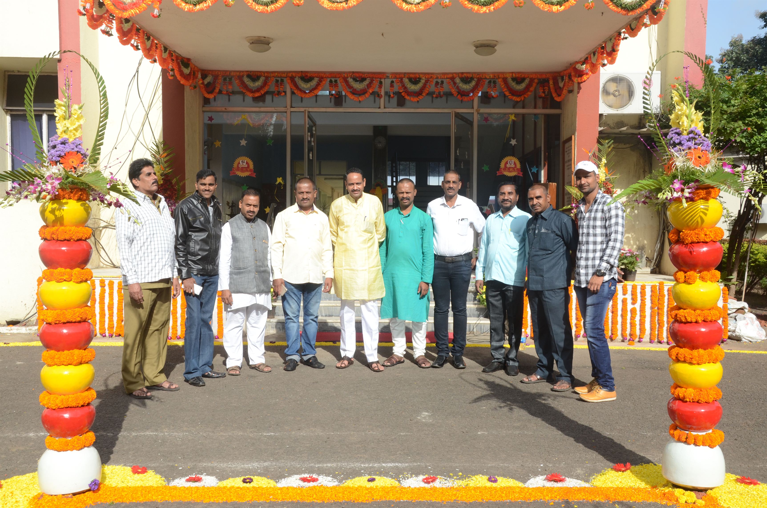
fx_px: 797
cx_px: 384
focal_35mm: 38
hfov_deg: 51.4
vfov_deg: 35.3
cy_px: 254
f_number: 11
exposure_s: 1/200
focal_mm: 25
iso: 250
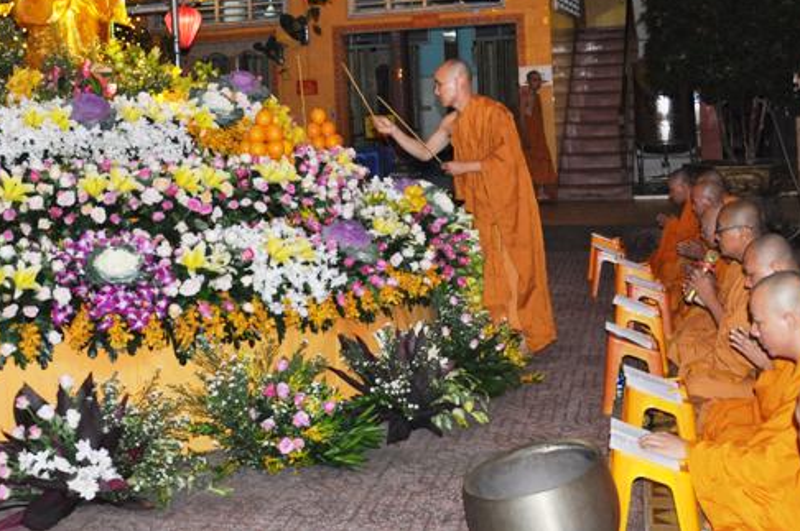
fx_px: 1150
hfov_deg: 38.2
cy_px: 96
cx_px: 321
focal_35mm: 52
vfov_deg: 25.5
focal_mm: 21
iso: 800
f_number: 3.8
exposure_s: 1/60
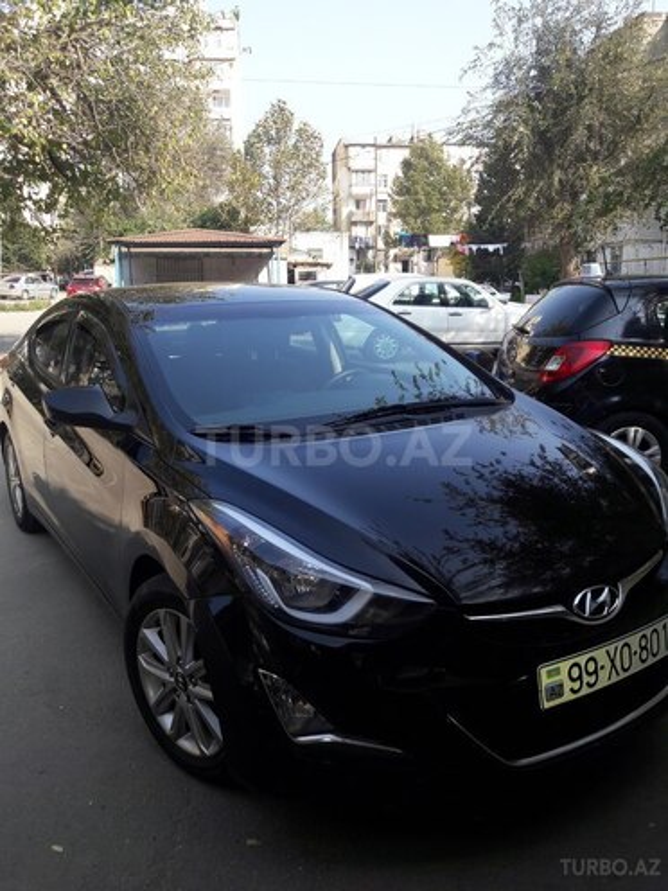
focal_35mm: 28
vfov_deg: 63.4
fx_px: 720
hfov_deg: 49.7
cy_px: 446
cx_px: 334
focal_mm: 3.7
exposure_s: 1/528
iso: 40
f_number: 1.9
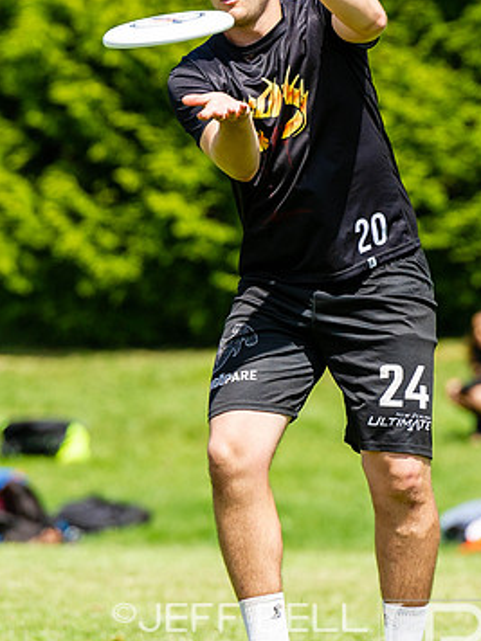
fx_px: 8541
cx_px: 240
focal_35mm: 461
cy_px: 179
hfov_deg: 3.2
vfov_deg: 4.3
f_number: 4
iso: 320
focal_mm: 200
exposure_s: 1/2000
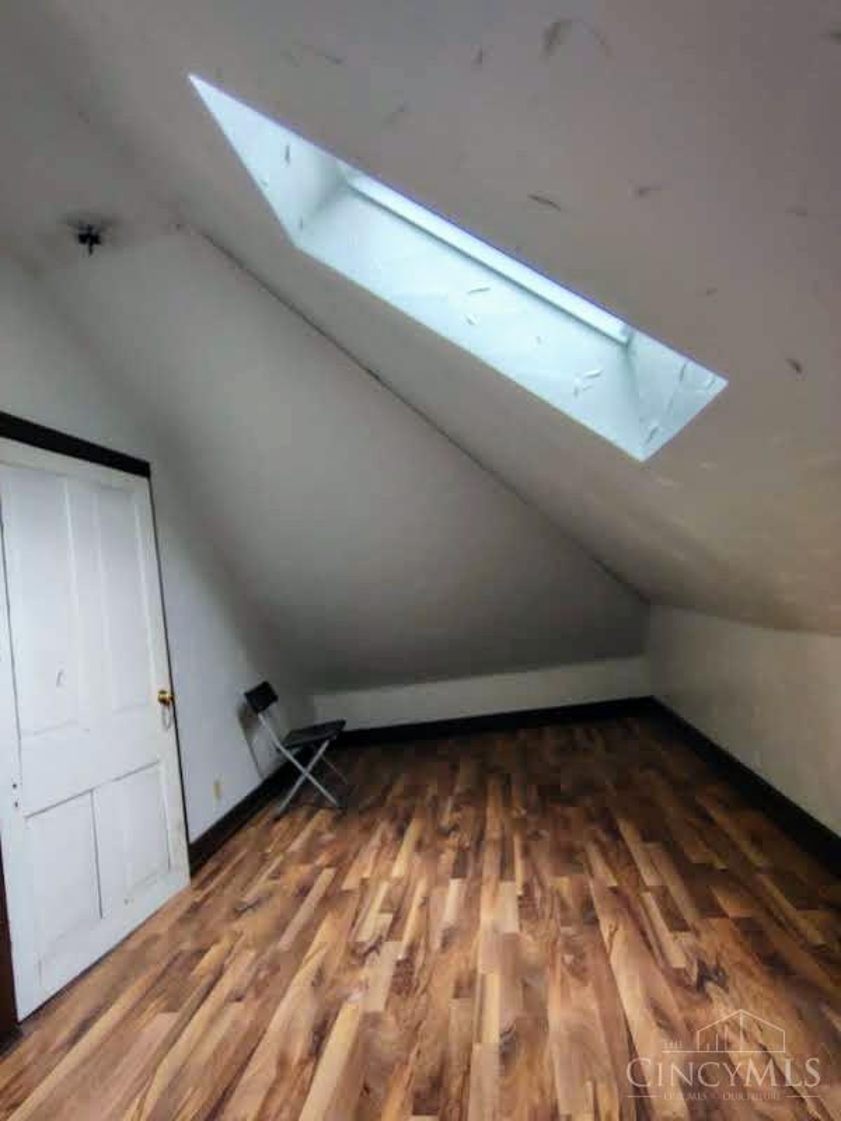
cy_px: 560
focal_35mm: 16
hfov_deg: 78.1
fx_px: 518
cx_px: 420
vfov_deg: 94.5
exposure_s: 1/40
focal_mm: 2.13
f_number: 2.2
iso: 348
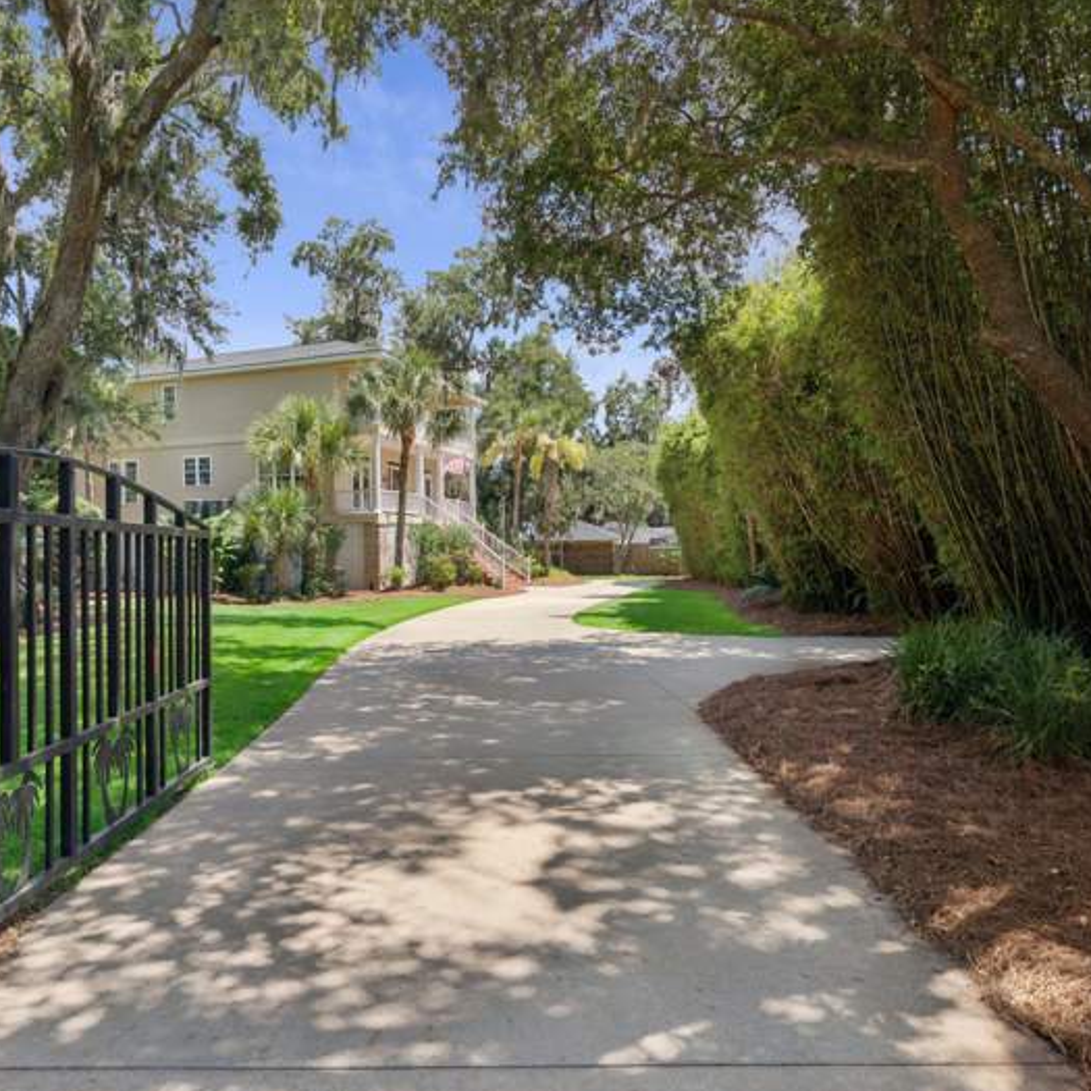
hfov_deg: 69.6
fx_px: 784
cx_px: 515
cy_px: 546
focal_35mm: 22
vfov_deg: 69.6
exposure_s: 1/1000
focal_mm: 17
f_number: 8
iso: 250
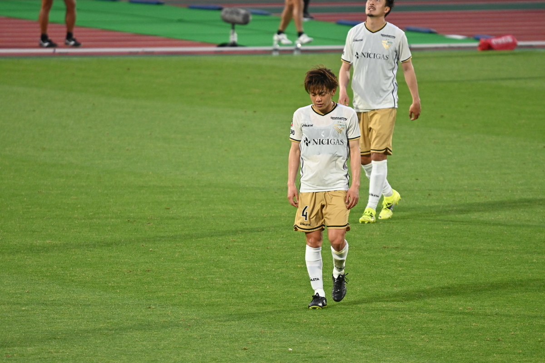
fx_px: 9083
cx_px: 272
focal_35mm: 600
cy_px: 182
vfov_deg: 2.3
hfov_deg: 3.4
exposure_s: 1/250
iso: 2500
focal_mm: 400
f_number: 6.3
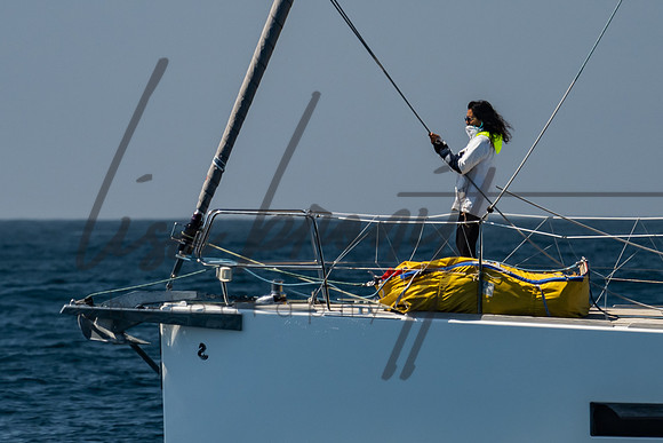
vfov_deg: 2.4
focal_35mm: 575
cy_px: 126
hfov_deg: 3.6
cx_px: 359
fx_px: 10595
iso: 160
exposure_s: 1/640
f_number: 6.3
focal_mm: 200
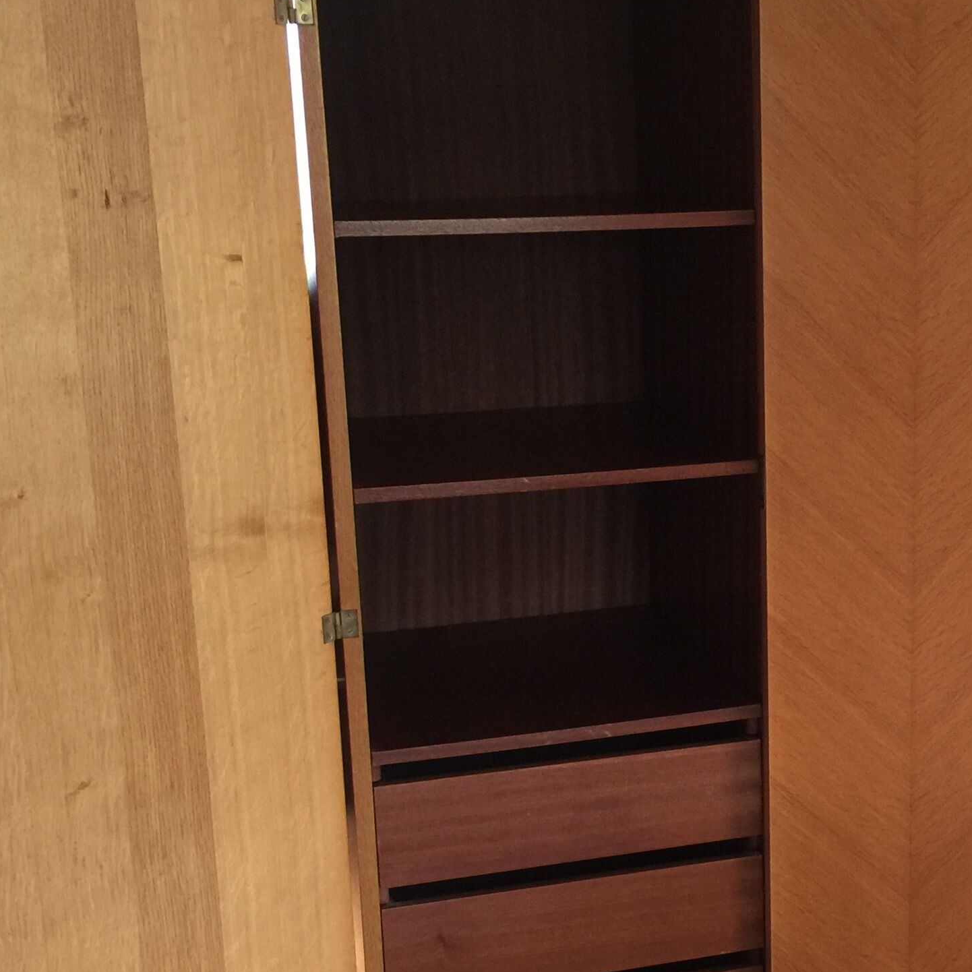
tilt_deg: -15.0
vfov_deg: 29.4
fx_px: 1843
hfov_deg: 28.7
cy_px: 624
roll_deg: -0.5
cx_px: 828
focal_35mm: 58
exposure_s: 1/17
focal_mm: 4.15
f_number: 2.2
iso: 80
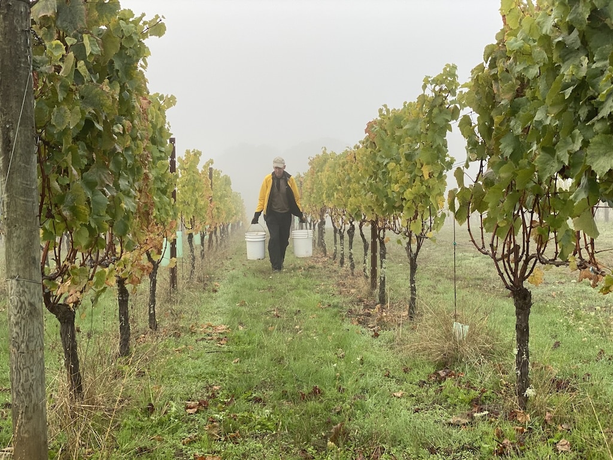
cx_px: 306
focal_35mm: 52
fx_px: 921
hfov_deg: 36.8
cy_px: 230
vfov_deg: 28.0
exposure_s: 1/122
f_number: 2
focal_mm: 6
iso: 25
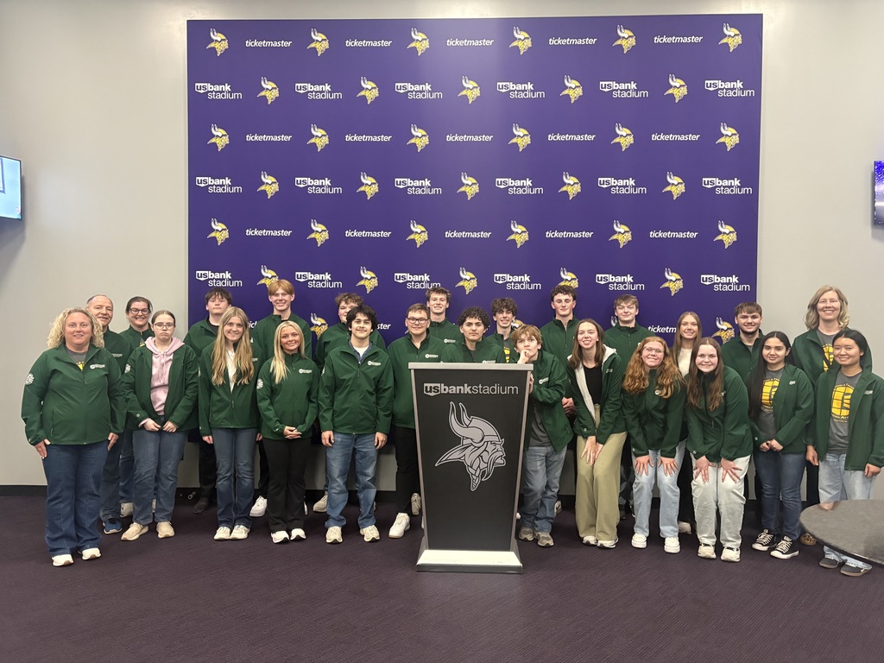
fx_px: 664
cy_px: 332
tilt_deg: -0.7
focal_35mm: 26
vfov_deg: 53.1
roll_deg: -0.3
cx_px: 442
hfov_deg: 67.3
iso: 500
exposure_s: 1/30
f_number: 1.6
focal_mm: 5.96
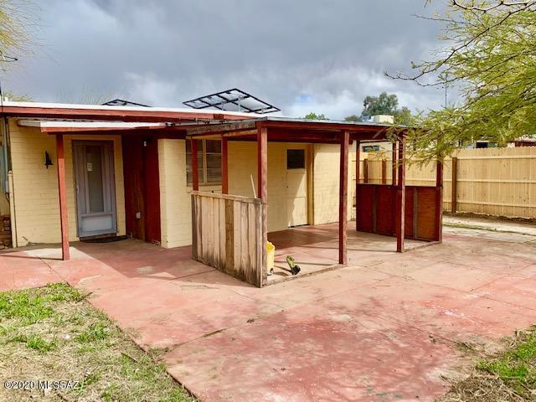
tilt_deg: -3.2
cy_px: 201
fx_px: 403
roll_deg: +0.9
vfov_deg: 53.1
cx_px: 268
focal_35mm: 26
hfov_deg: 67.3
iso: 25
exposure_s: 1/1513
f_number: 1.8
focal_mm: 4.25
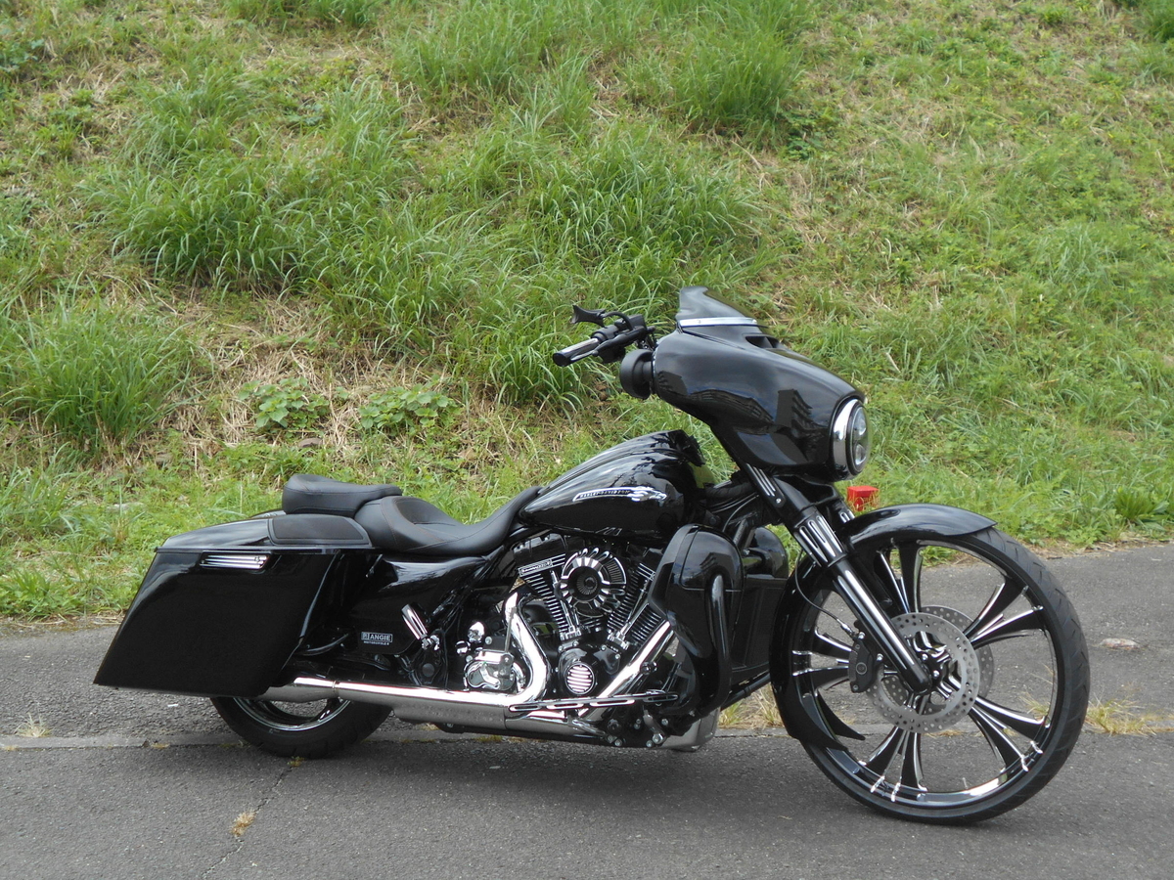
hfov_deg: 38.2
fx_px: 1696
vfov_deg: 29.1
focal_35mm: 50
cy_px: 440
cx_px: 587
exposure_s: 1/250
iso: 100
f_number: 4.5
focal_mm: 8.8
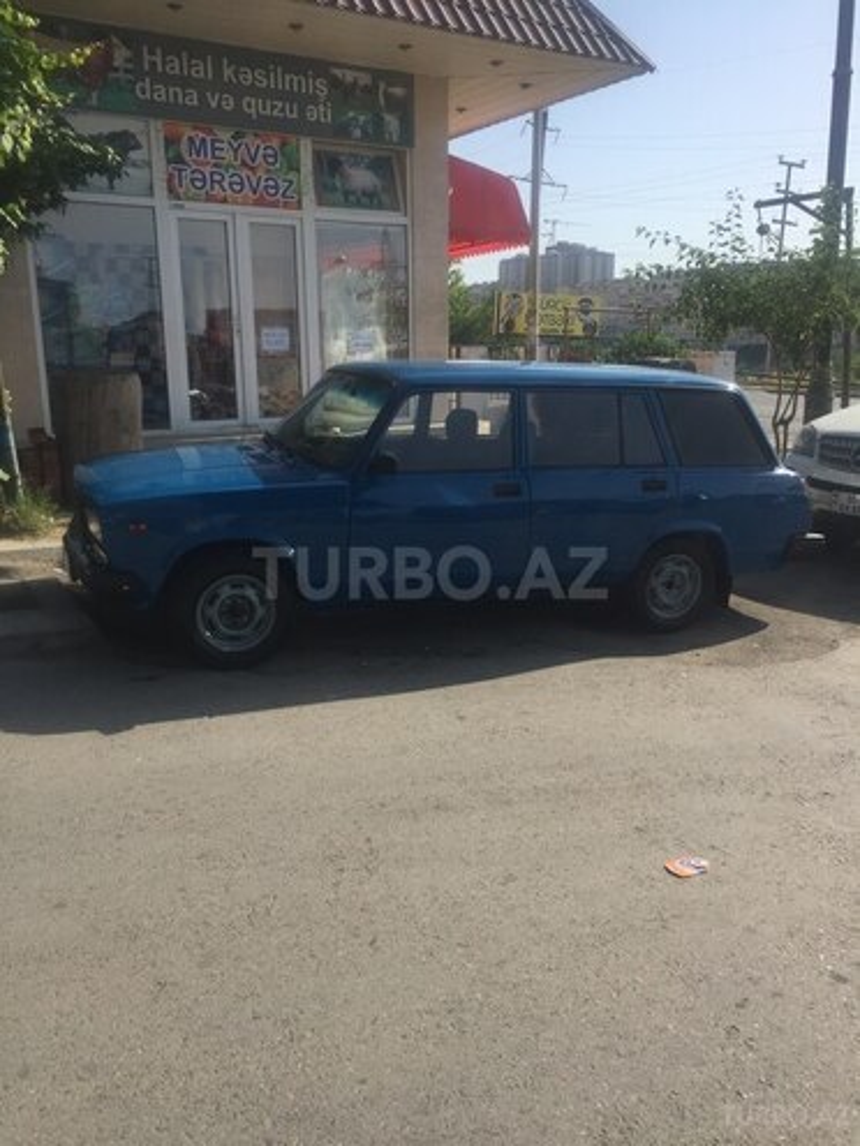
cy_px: 573
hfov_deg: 48.2
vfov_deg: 61.7
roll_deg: -0.9
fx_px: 961
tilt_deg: -10.1
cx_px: 430
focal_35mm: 29
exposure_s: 1/2326
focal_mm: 4.15
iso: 32
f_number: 2.2
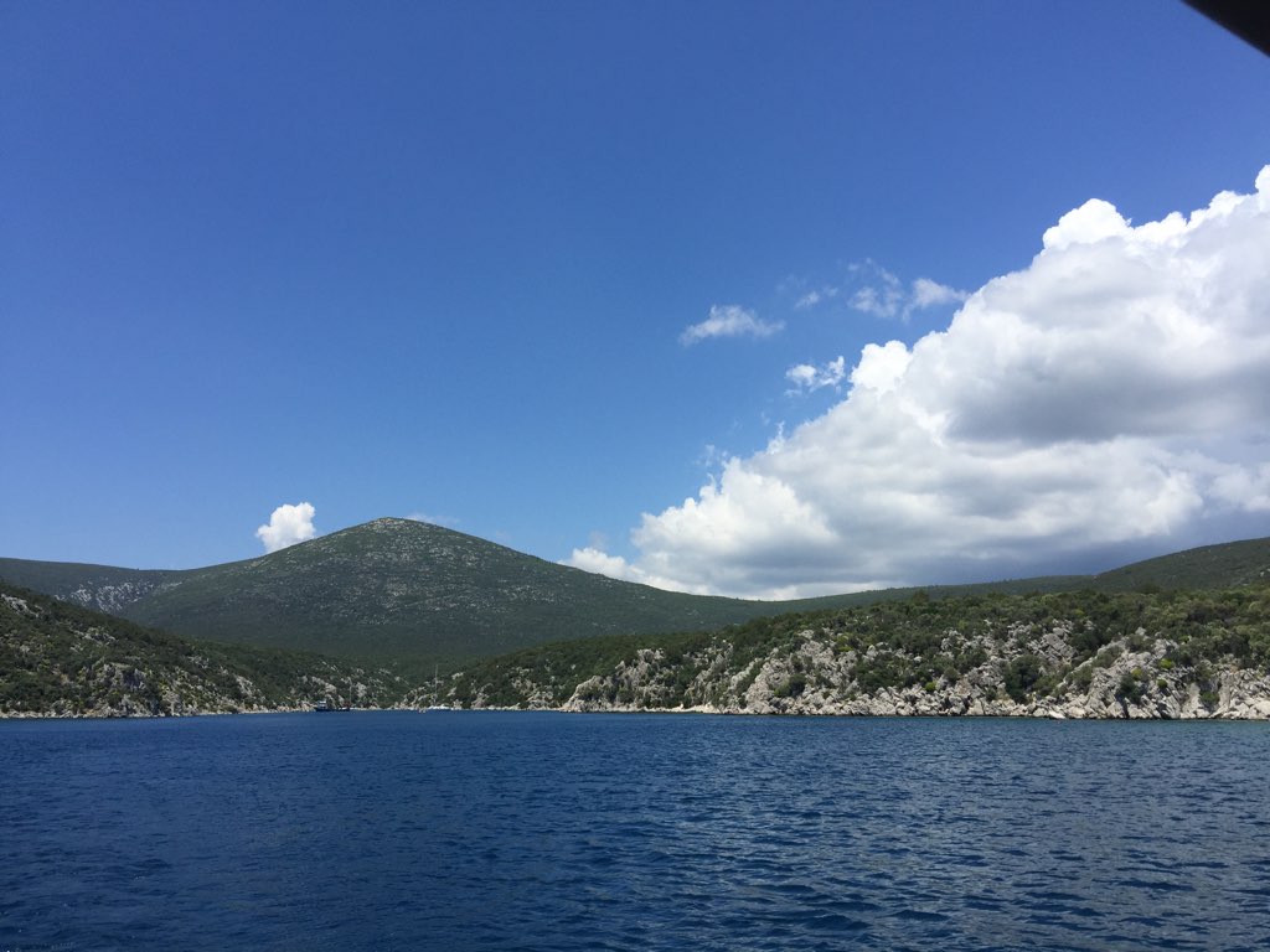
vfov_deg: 48.2
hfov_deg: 61.7
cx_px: 635
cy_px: 476
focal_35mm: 29
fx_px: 1064
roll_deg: +0.7
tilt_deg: +11.5
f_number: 2.2
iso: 32
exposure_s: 1/3049
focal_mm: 4.15
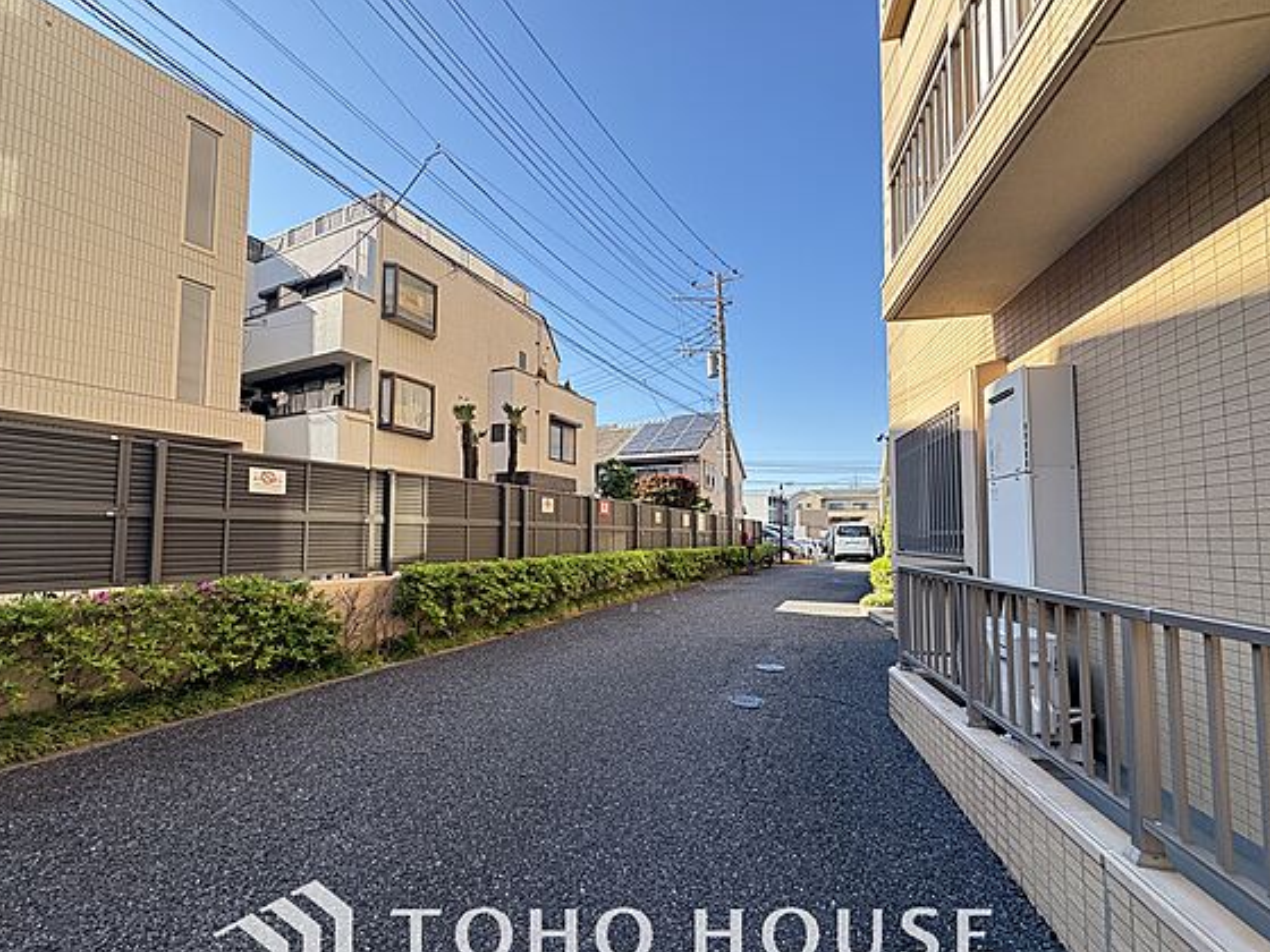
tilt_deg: +3.0
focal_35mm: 15
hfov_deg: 98.1
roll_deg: +0.0
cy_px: 503
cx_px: 608
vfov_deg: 81.7
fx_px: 550
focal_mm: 2.22
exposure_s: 1/418
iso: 64
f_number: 2.2
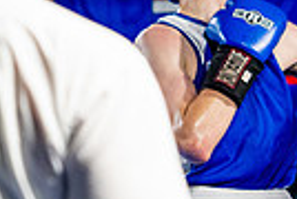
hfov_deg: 9.4
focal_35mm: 216
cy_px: 129
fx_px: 1786
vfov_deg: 6.4
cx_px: 359
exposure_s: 1/1000
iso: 4000
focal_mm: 50
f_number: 2
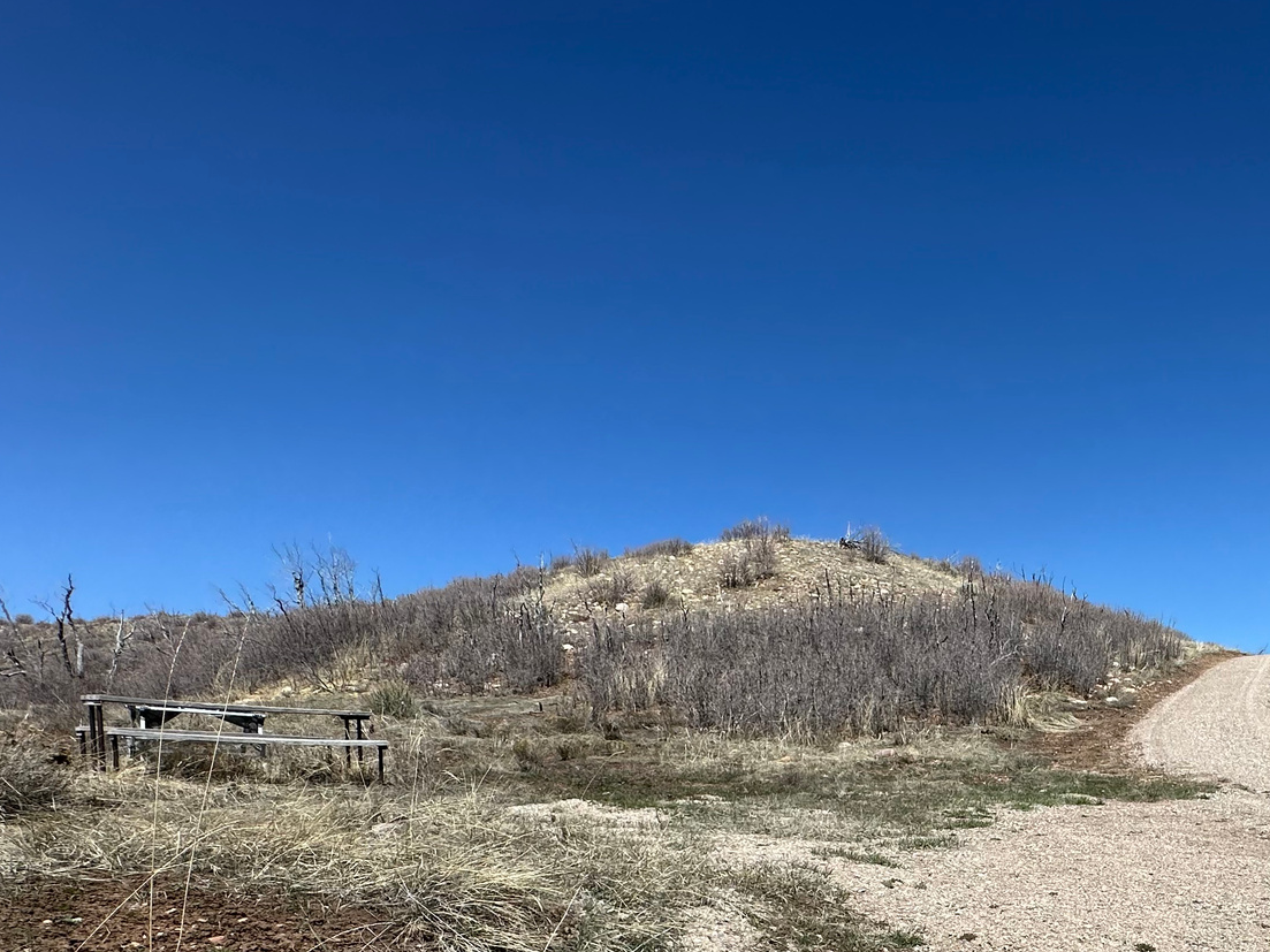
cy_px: 874
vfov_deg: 47.2
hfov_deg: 63.4
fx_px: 954
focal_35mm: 26
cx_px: 950
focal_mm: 2.22
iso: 40
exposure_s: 1/3040
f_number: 2.2
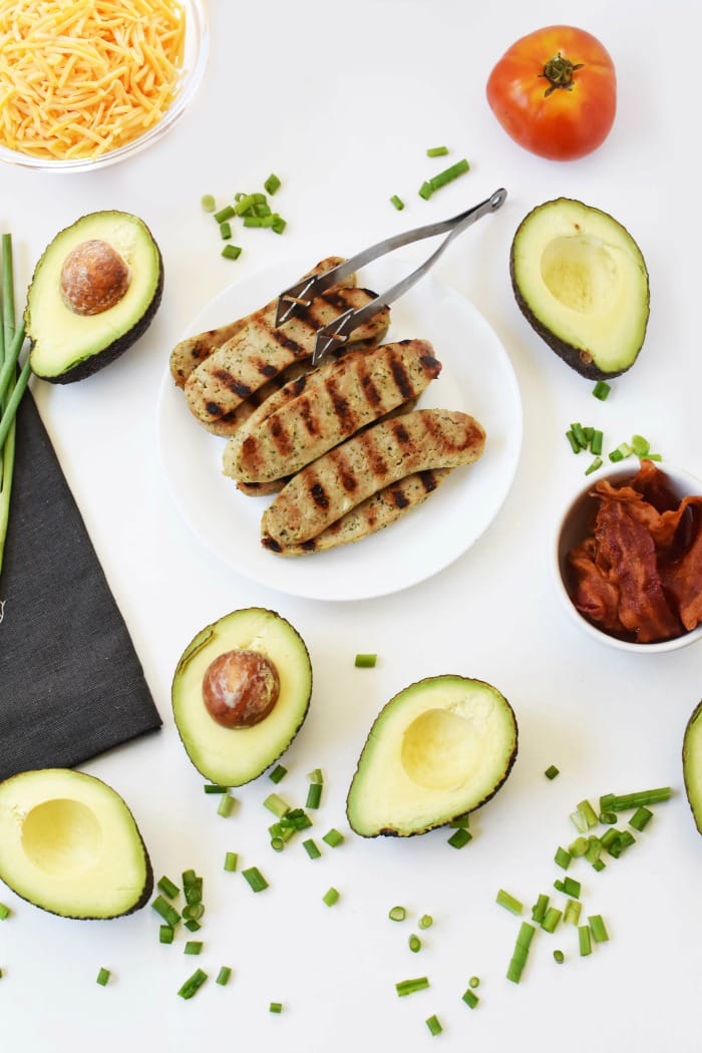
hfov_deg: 25.8
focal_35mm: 52
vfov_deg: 37.9
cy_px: 526
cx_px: 351
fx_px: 1536
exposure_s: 1/160
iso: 800
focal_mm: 35
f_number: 6.3
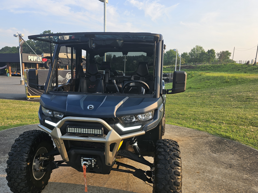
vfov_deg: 47.8
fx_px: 216
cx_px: 106
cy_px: 121
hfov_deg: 61.2
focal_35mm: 29
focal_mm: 6.3
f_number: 1.7
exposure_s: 1/180
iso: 16
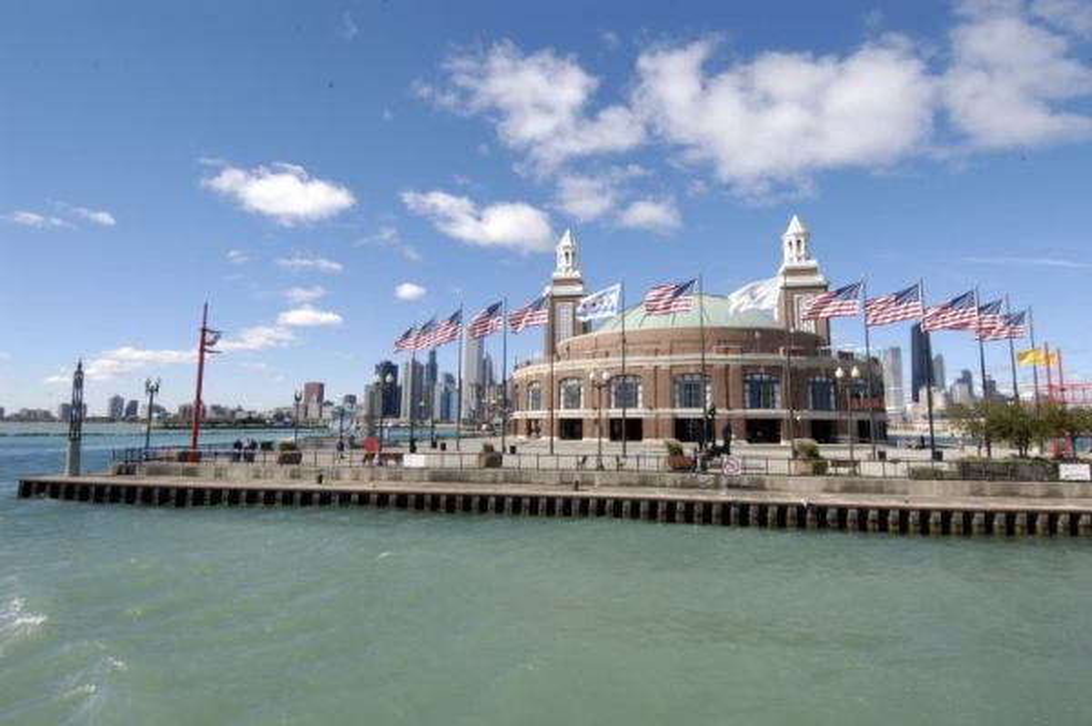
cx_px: 546
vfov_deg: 67.3
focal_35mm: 18
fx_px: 546
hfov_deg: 90.0
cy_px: 363
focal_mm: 12
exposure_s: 1/160
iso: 200
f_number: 11
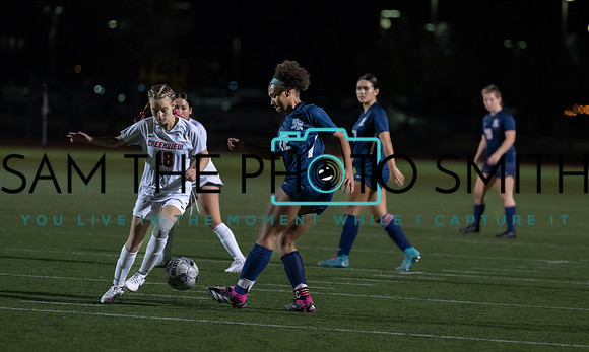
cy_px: 149
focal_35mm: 269
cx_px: 319
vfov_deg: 4.7
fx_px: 4261
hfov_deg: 7.9
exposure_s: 1/1000
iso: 5000
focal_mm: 200
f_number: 2.8
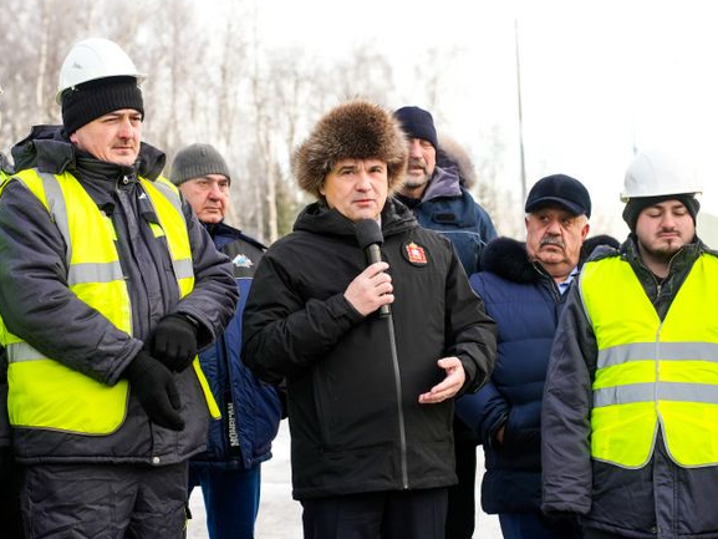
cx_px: 342
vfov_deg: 18.9
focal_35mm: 78
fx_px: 1618
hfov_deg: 25.0
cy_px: 254
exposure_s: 1/500
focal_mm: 67
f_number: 4.5
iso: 1000
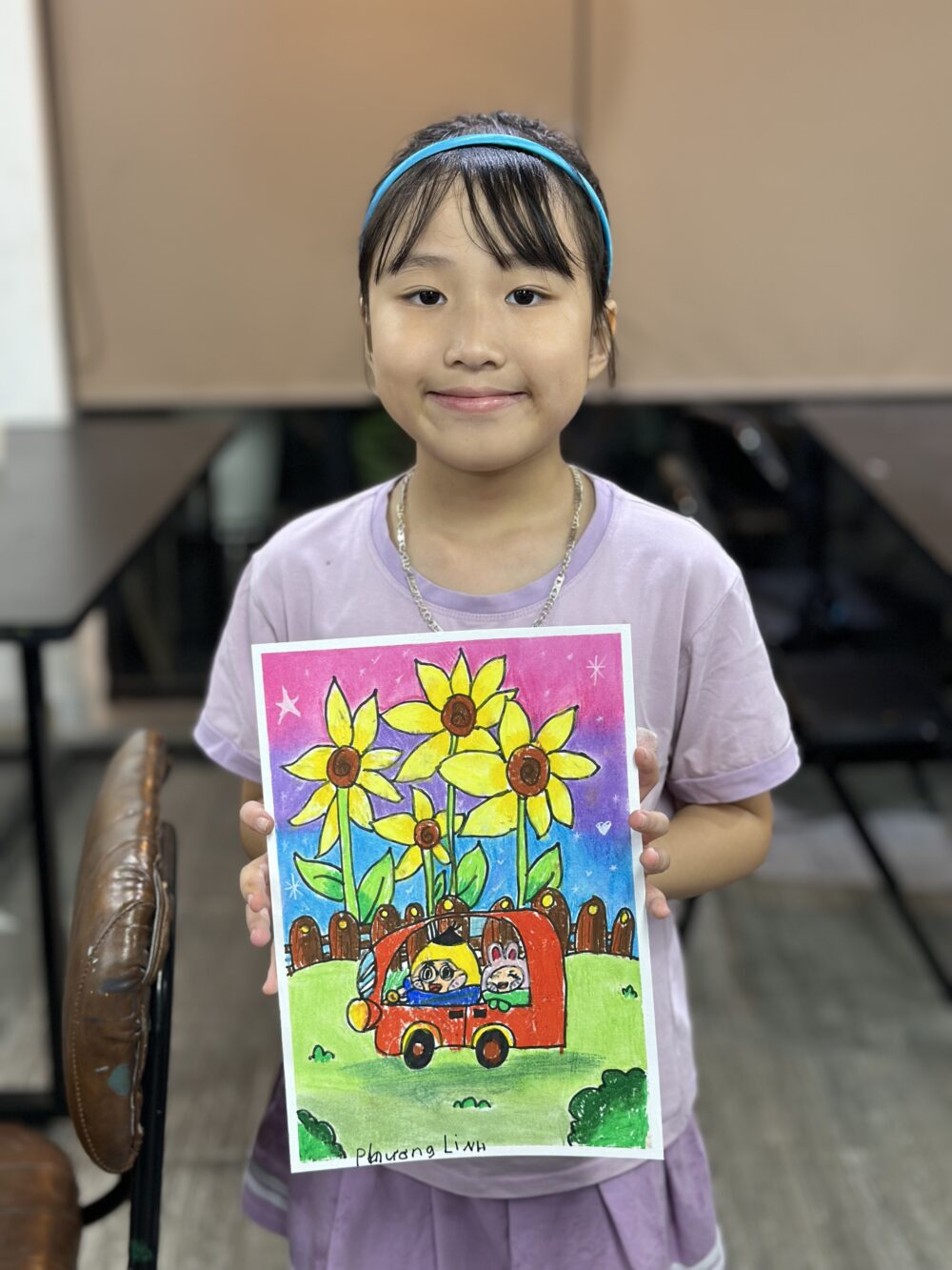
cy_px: 635
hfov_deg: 30.3
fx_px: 1760
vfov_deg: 39.7
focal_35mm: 48
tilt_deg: -15.1
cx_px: 476
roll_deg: -0.1
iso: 80
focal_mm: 6.86
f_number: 1.78
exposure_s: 1/50
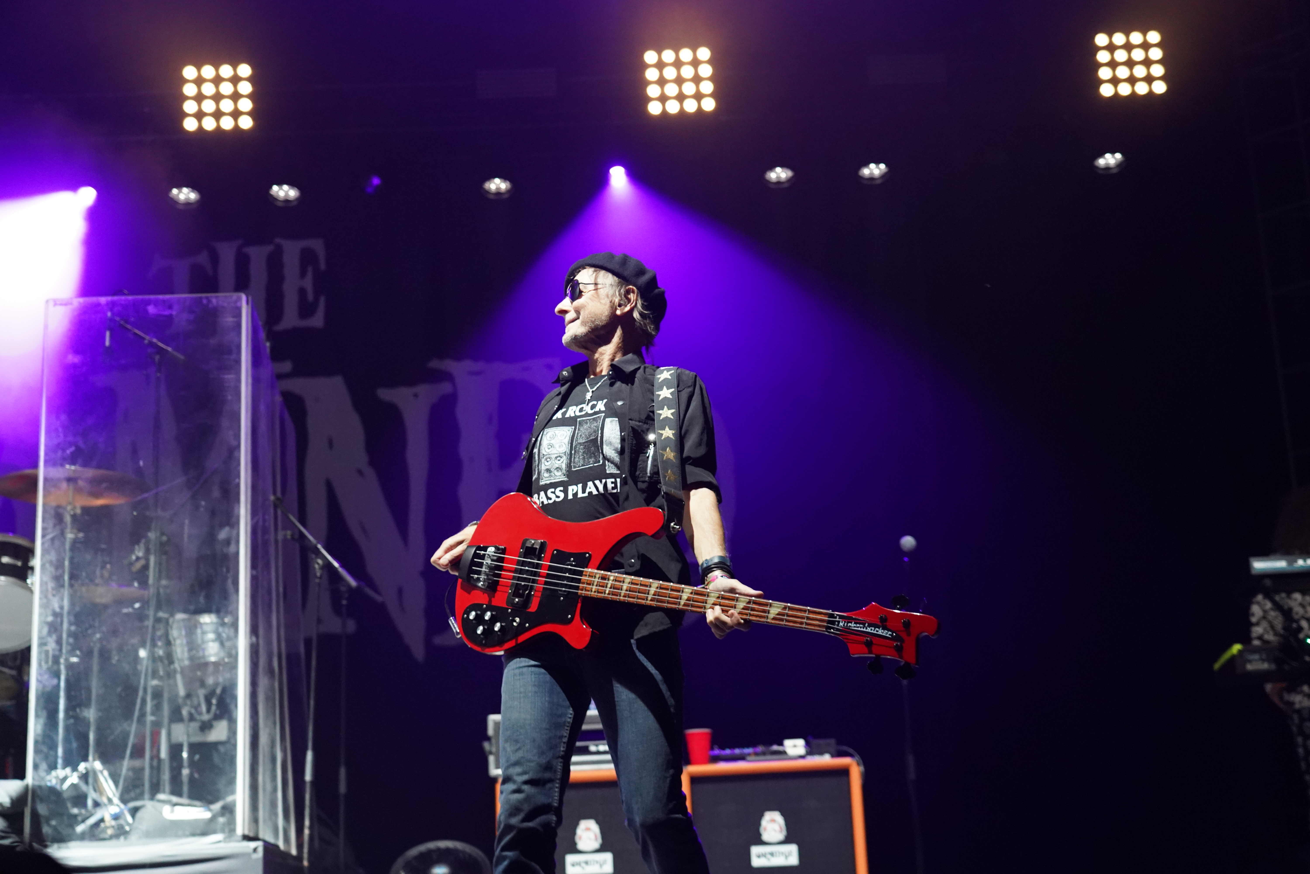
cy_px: 437
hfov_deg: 38.2
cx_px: 655
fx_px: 1892
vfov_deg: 26.0
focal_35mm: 52
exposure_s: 1/160
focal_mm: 52
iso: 6400
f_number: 4
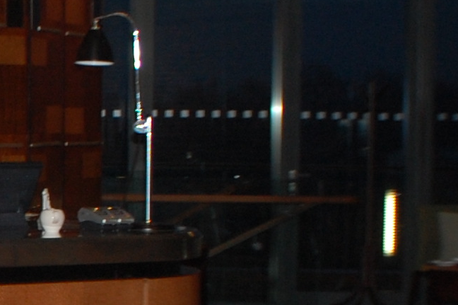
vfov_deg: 7.0
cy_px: 265
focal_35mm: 195
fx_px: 2479
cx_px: -410
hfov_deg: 9.9
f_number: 4.2
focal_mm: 28
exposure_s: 1/60
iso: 400
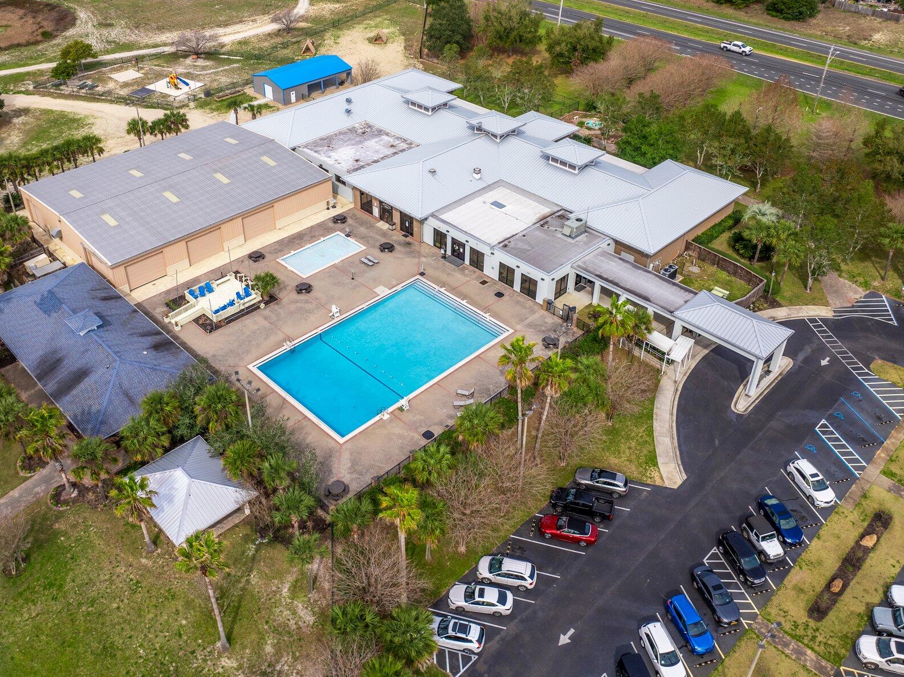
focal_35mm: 31
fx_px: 809
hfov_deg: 58.3
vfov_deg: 45.2
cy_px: 272
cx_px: 415
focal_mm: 12.29
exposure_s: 1/2000
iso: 100
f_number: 2.8
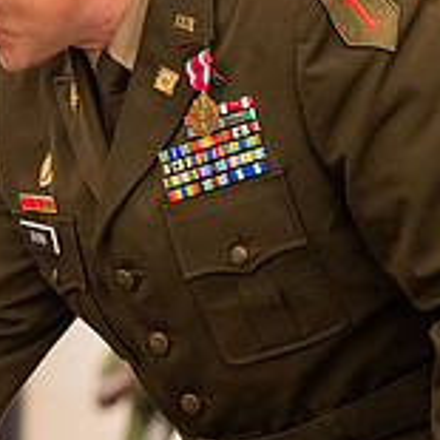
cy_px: 231
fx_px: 3193
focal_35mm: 222
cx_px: -255
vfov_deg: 7.9
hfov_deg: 7.7
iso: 5000
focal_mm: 70
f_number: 2.8
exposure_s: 1/200
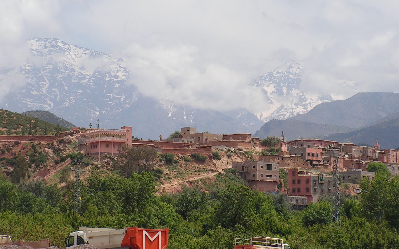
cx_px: 179
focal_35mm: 150
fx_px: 1631
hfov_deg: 13.9
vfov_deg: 8.7
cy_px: 111
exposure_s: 1/800
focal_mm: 20.7
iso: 64
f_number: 4.8
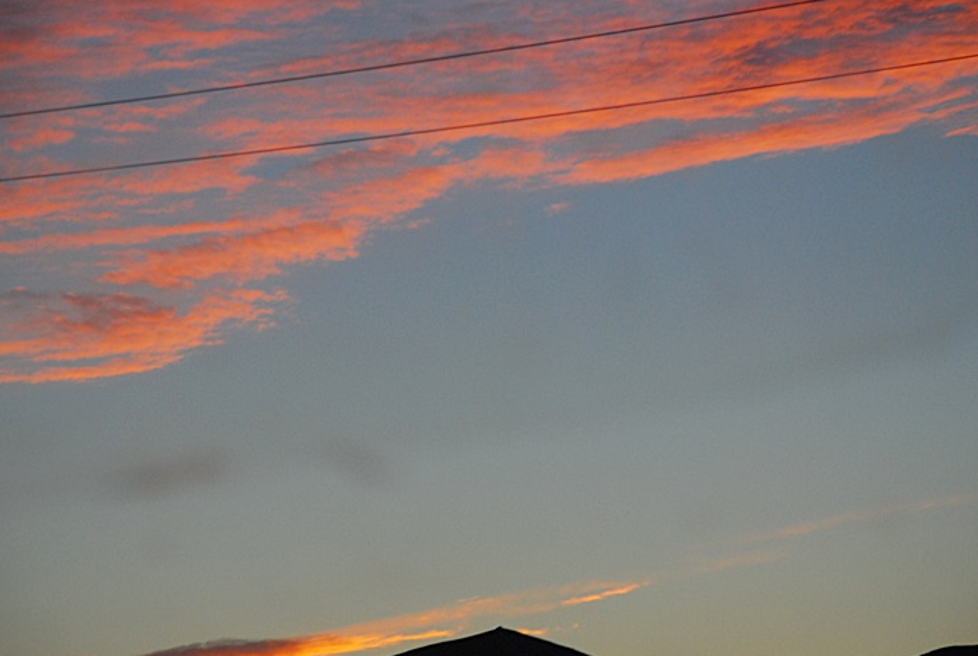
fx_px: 5224
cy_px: 343
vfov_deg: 7.2
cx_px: 453
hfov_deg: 10.7
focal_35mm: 192
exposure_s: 1/320
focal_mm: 112
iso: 450
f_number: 5.6
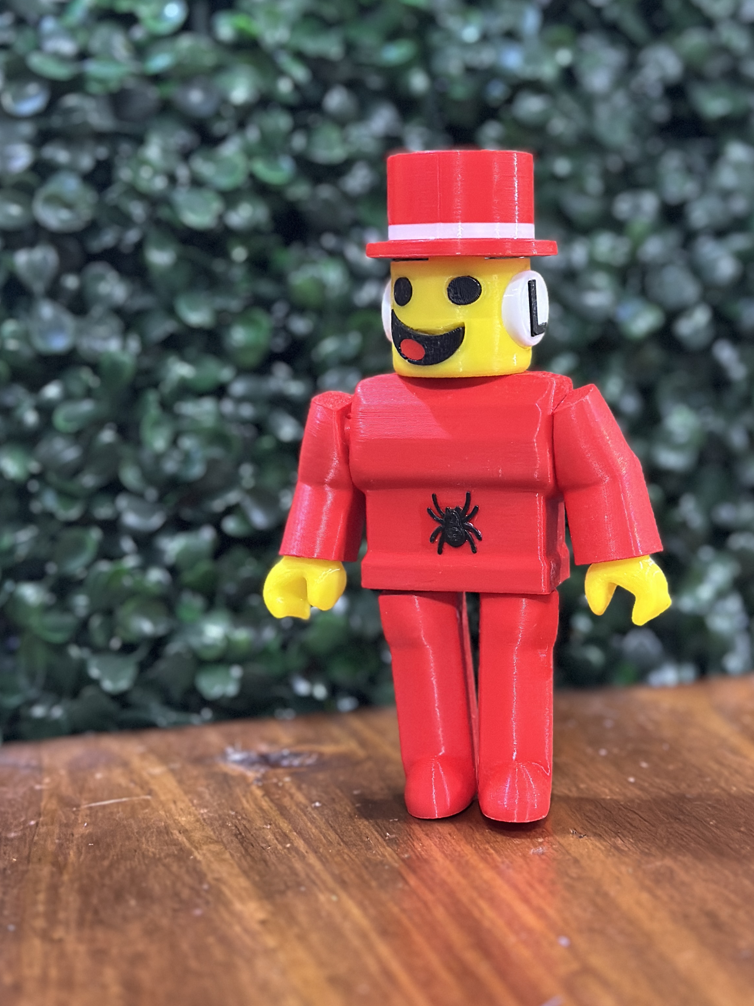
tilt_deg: -2.6
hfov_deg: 23.3
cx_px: 429
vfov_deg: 30.6
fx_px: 1830
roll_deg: +0.5
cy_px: 358
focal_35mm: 63
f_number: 1.78
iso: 640
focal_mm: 6.86
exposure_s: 1/33
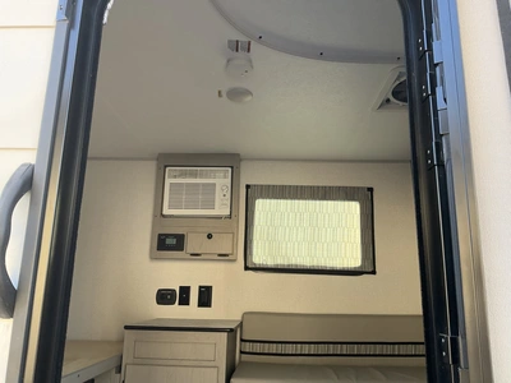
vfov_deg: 48.2
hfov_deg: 61.7
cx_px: 256
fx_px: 428
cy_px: 192
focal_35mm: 29
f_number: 1.8
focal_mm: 3
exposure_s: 1/122
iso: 40
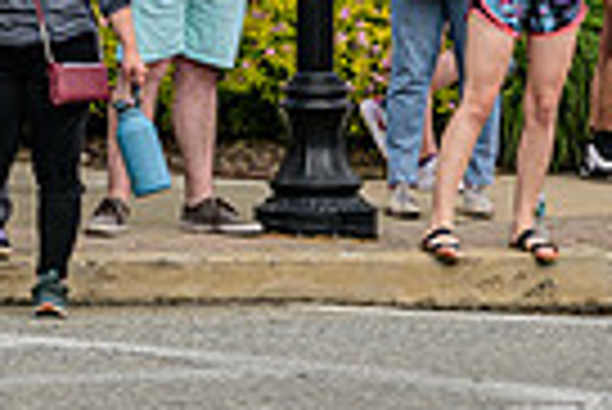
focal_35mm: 426
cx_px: 108
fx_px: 7250
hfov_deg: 4.8
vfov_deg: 3.2
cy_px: -313
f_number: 3.2
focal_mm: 100
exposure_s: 1/2500
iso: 200
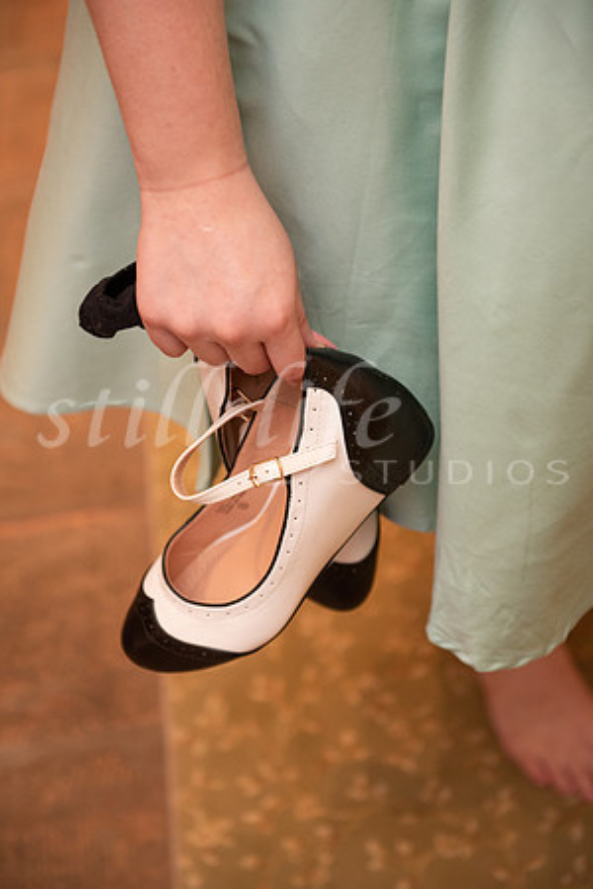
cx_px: 296
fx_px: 1729
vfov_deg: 28.8
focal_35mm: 70
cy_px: 444
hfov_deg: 19.5
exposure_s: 1/200
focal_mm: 70
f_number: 3.2
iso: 1600
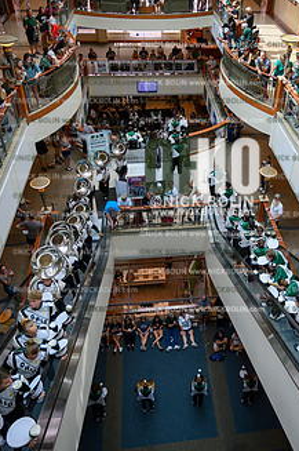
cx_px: 202
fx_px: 412
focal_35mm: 33
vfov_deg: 56.8
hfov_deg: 39.3
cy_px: 177
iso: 800
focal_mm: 24
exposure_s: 1/800
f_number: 4
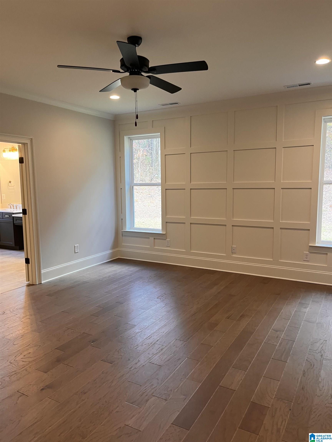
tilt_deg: -8.4
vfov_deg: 67.3
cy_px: 221
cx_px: 166
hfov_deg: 53.1
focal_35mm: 26
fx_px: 332
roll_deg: +0.9
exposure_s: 1/60
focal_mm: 5.1
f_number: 1.6
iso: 100
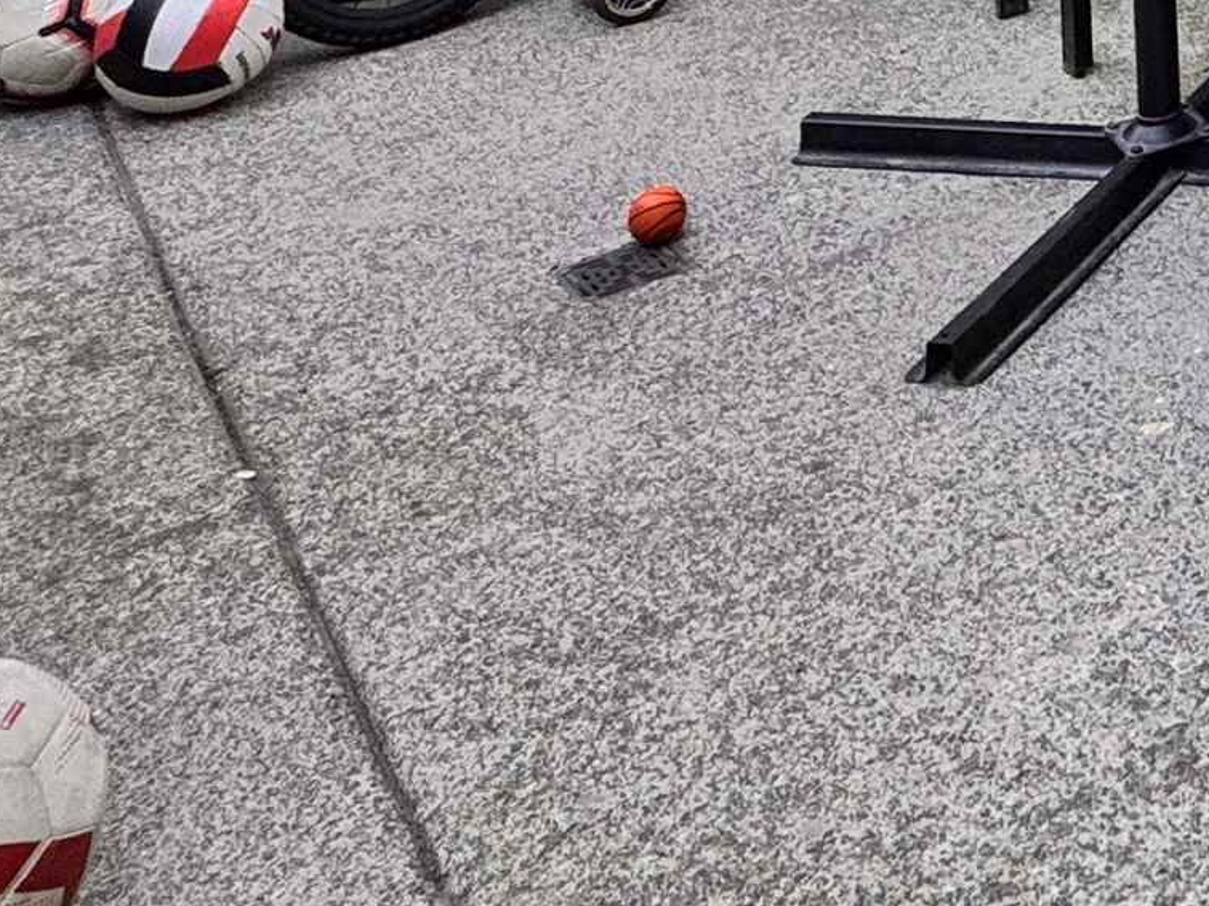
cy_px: -730
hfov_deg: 25.8
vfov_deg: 19.3
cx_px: 1784
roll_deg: +1.4
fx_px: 1990
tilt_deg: -0.5
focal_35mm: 57
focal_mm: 2.22
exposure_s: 1/165
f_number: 2.2
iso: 40
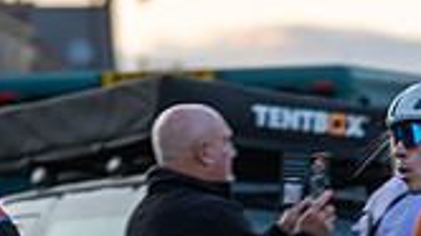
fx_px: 5487
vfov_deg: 2.5
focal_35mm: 492
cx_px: 309
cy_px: 407
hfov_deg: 4.4
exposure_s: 1/640
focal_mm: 134
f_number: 3.2
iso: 1000
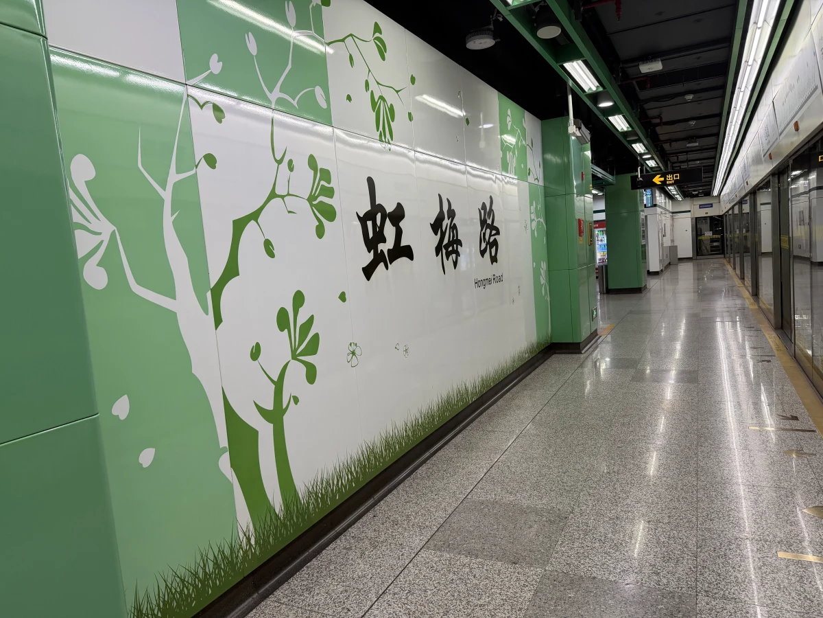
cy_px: 309
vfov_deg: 56.8
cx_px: 412
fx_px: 571
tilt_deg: -5.6
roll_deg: +4.8
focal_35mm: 24
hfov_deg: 71.6
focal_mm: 6.76
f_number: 1.78
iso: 160
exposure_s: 1/100
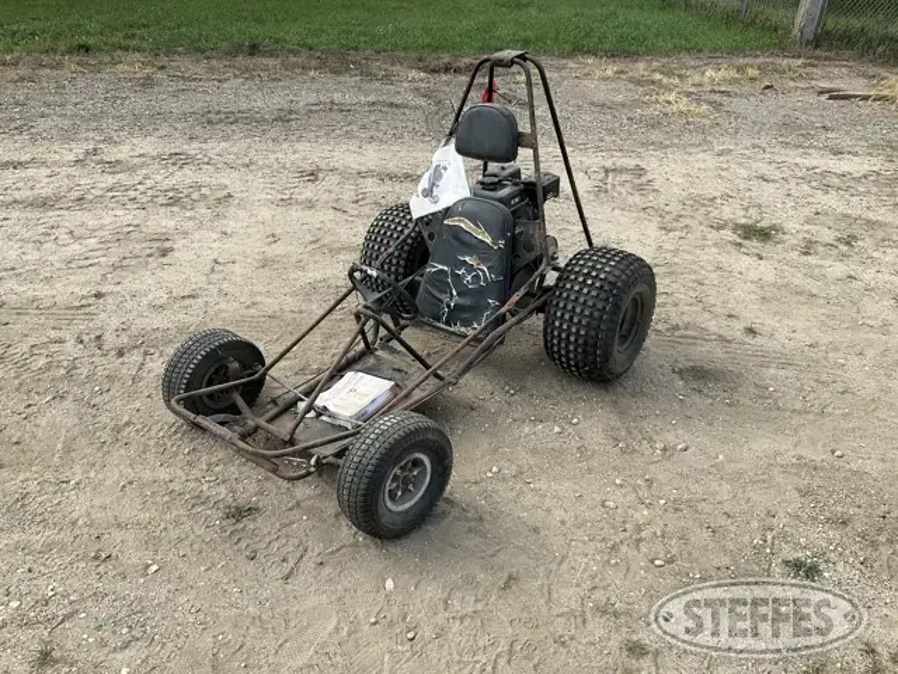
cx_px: 449
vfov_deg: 48.2
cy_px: 337
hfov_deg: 61.7
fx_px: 752
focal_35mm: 29
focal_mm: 3
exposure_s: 1/804
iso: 25
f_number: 1.8
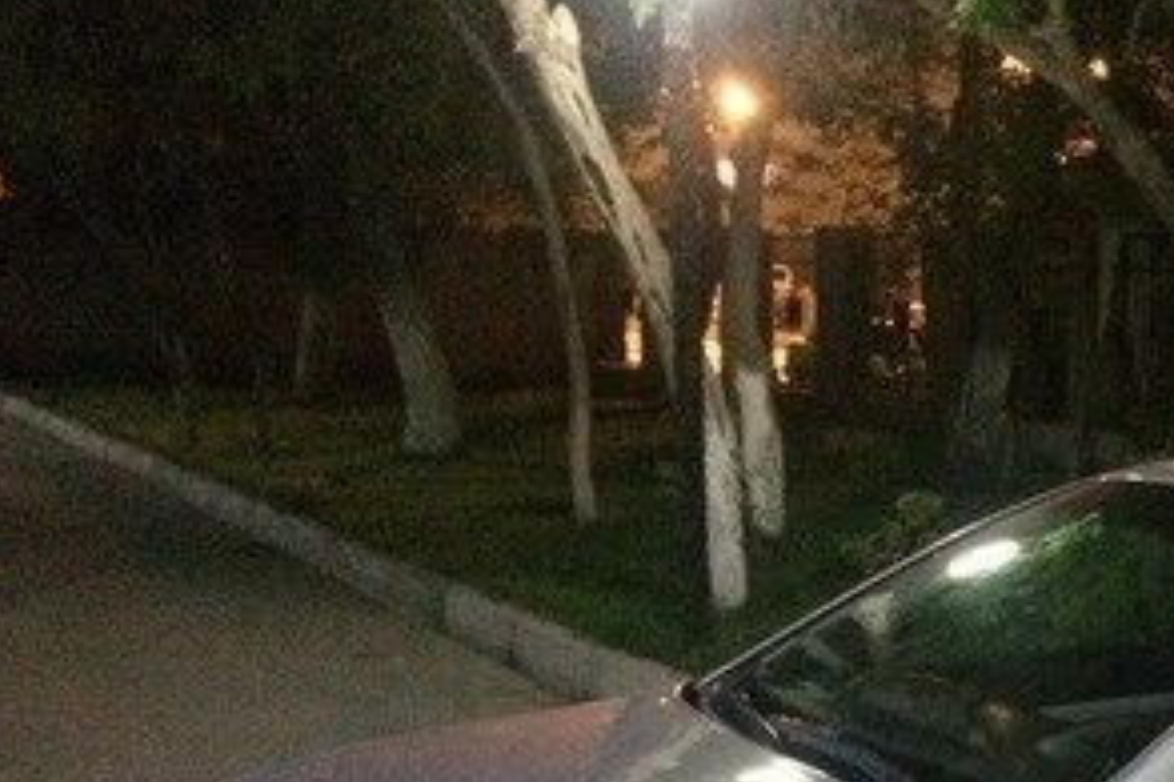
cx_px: 1274
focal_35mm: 68
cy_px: 944
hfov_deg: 27.3
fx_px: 2216
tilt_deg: -14.2
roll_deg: -3.6
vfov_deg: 18.9
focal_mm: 4.15
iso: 800
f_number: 2.2
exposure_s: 1/17
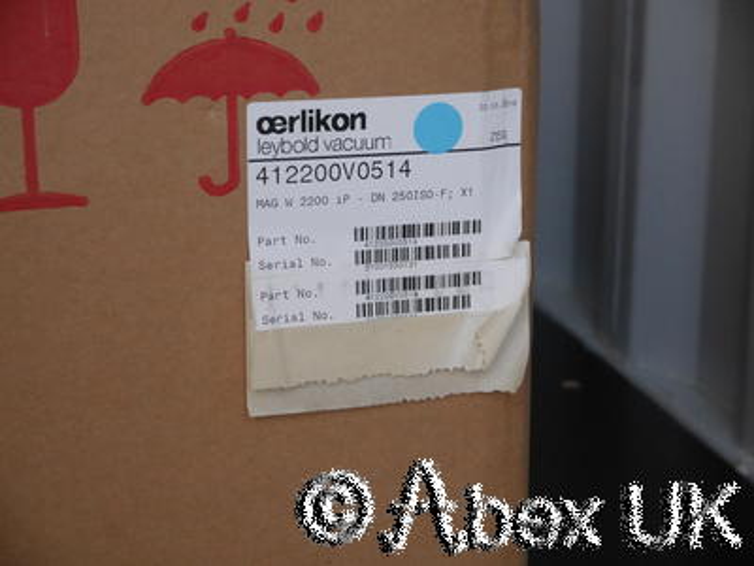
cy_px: 283
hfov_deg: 23.3
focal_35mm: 84
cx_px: 377
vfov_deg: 17.6
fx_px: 1830
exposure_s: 1/500
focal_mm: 42
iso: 3200
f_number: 10
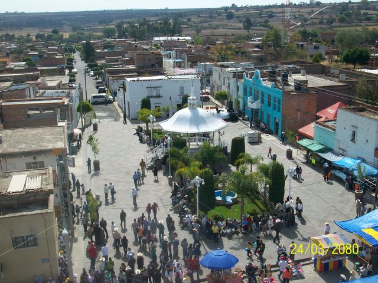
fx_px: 459
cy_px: 142
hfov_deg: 44.8
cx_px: 189
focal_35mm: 42
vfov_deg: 34.3
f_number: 6.3
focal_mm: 7.1
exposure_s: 1/366
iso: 80
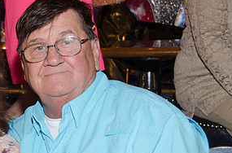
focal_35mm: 107
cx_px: 20
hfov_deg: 18.8
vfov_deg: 12.7
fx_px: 687
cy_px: 113
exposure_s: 1/60
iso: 400
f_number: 5.6
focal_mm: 35
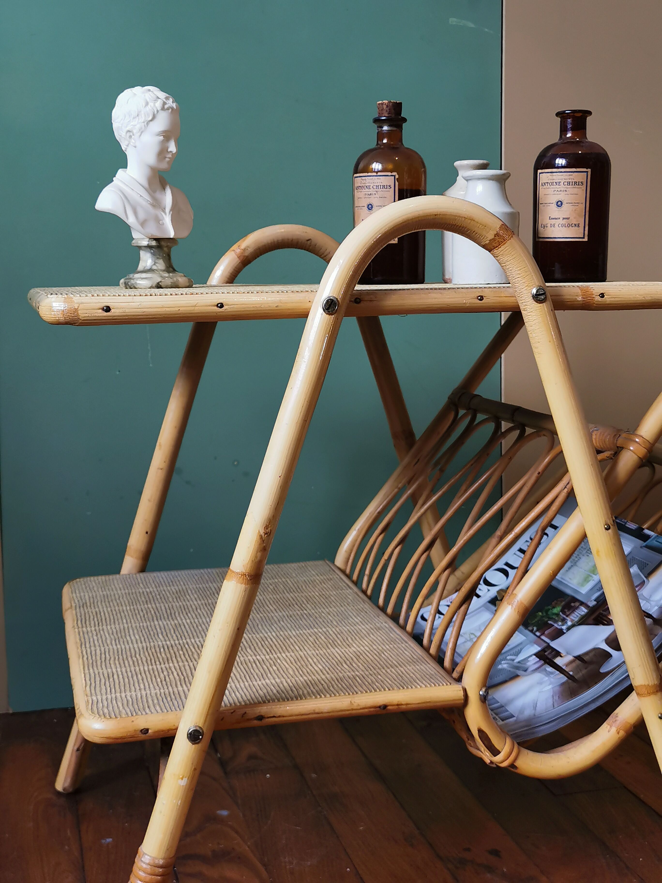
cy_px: 442
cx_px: 331
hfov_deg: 32.2
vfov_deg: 42.1
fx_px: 1147
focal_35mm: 45
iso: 125
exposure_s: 1/100
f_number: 1.8
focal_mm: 5.58
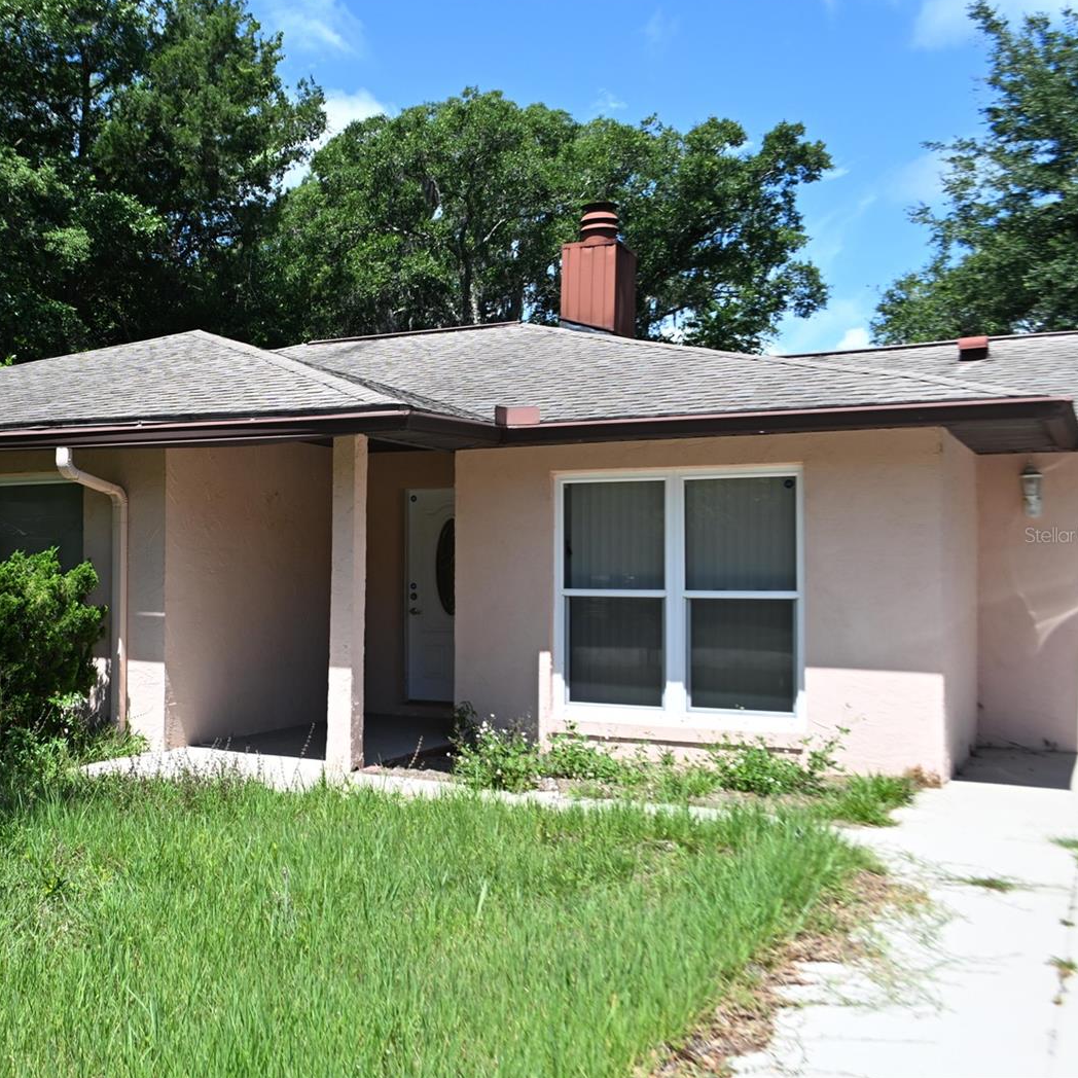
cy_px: 534
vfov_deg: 47.2
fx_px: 1233
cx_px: 293
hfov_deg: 45.8
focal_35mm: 35
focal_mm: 18
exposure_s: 1/200
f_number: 8
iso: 100
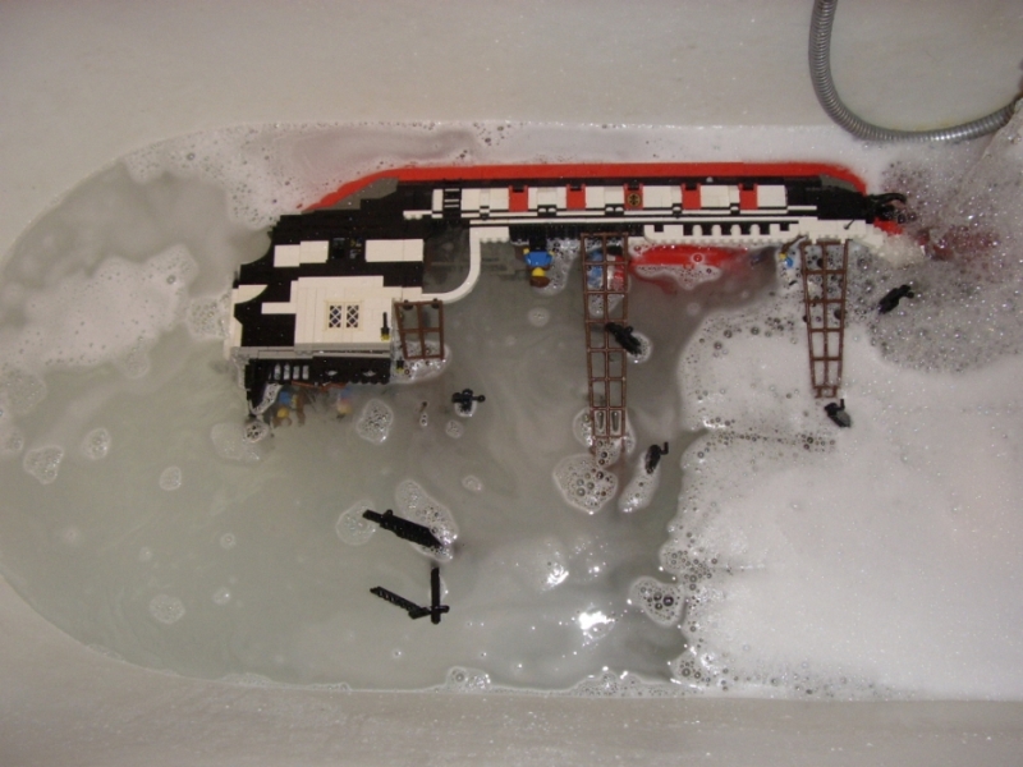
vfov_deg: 46.8
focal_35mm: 30
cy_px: 384
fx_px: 887
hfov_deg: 60.0
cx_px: 512
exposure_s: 1/30
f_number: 2.9
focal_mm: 5.8
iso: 183
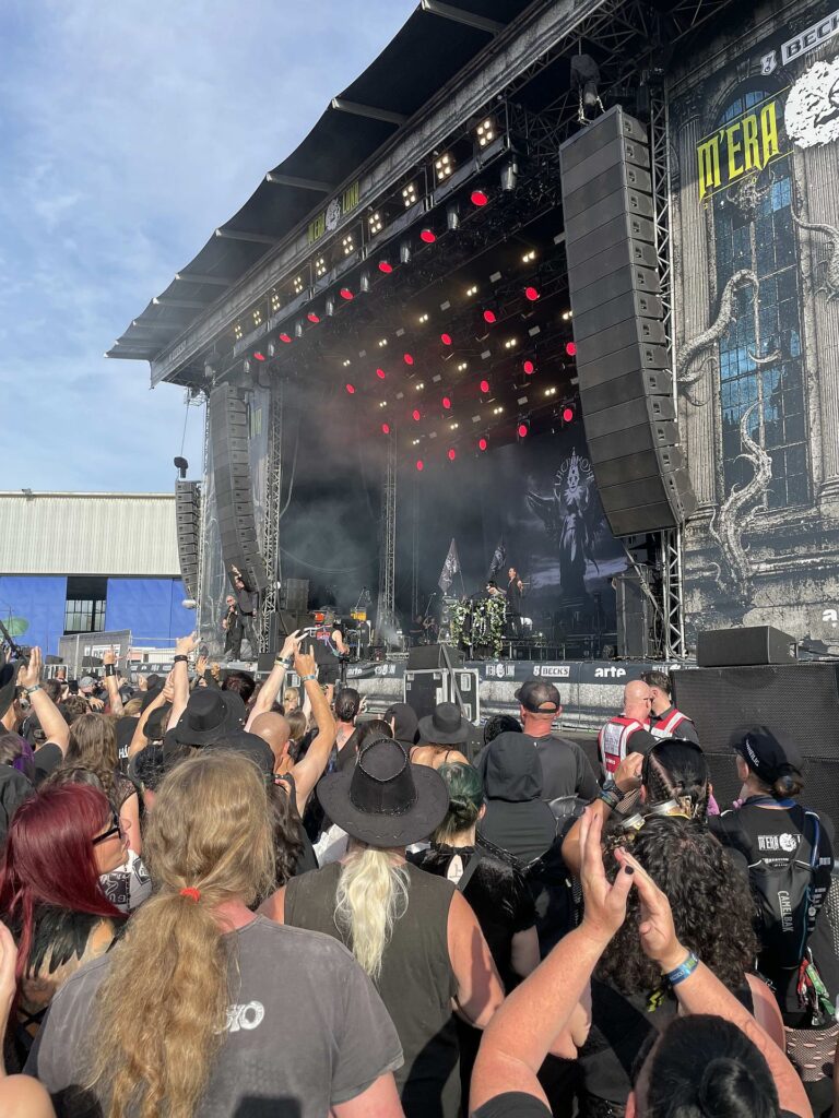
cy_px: 559
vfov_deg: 67.3
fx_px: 840
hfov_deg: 53.1
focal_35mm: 26
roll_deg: -0.1
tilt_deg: +5.4
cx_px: 420
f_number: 1.6
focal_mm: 4.2
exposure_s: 1/1642
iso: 32
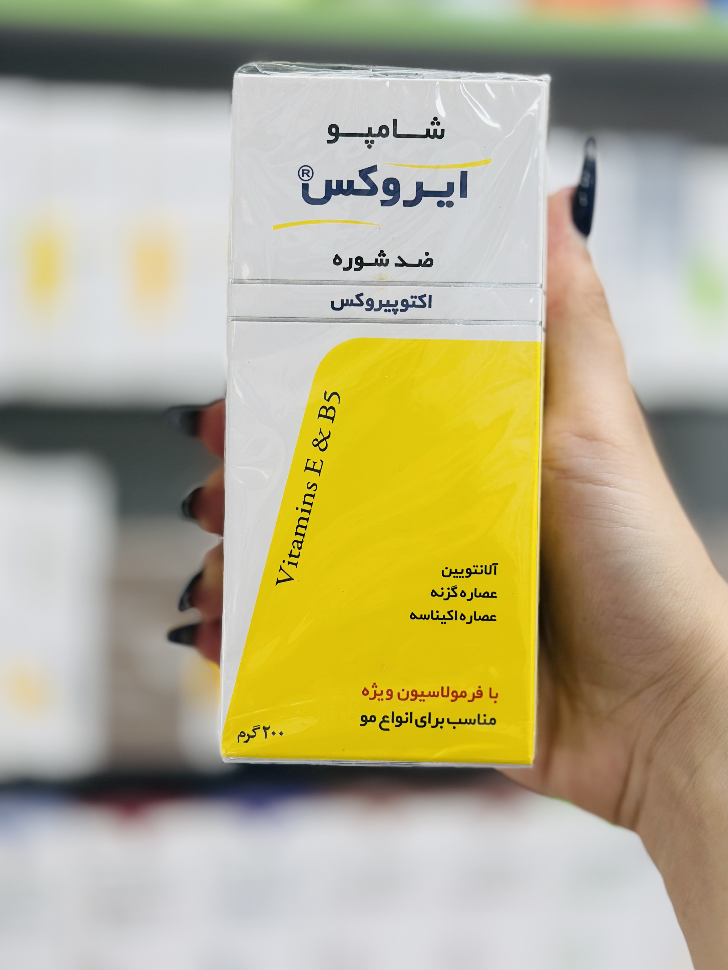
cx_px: 379
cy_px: 408
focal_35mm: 56
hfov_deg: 26.1
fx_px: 1570
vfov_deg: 34.3
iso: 80
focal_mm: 6.86
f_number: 1.78
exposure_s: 1/100
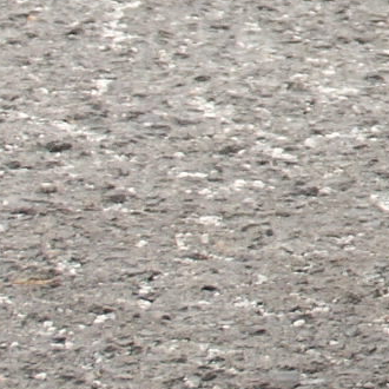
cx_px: 1461
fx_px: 17469
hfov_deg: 1.3
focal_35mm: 1374
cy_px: -532
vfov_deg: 1.3
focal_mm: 35.6
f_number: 4.5
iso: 164
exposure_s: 1/100
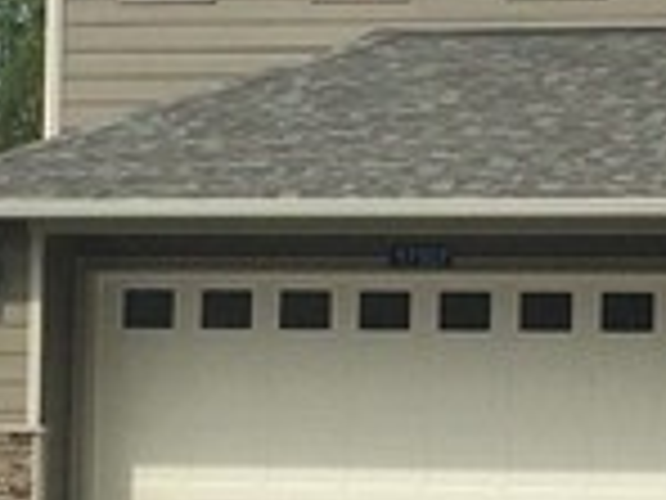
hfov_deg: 9.8
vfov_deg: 7.4
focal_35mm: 201
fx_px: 3867
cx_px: 446
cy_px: 437
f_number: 2.2
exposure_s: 1/3165
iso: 32
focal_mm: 4.15
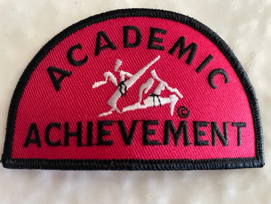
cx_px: 136
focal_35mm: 26
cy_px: 102
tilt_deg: -86.9
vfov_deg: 53.1
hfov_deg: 67.3
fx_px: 204
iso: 500
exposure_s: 1/47
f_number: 1.6
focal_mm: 4.2
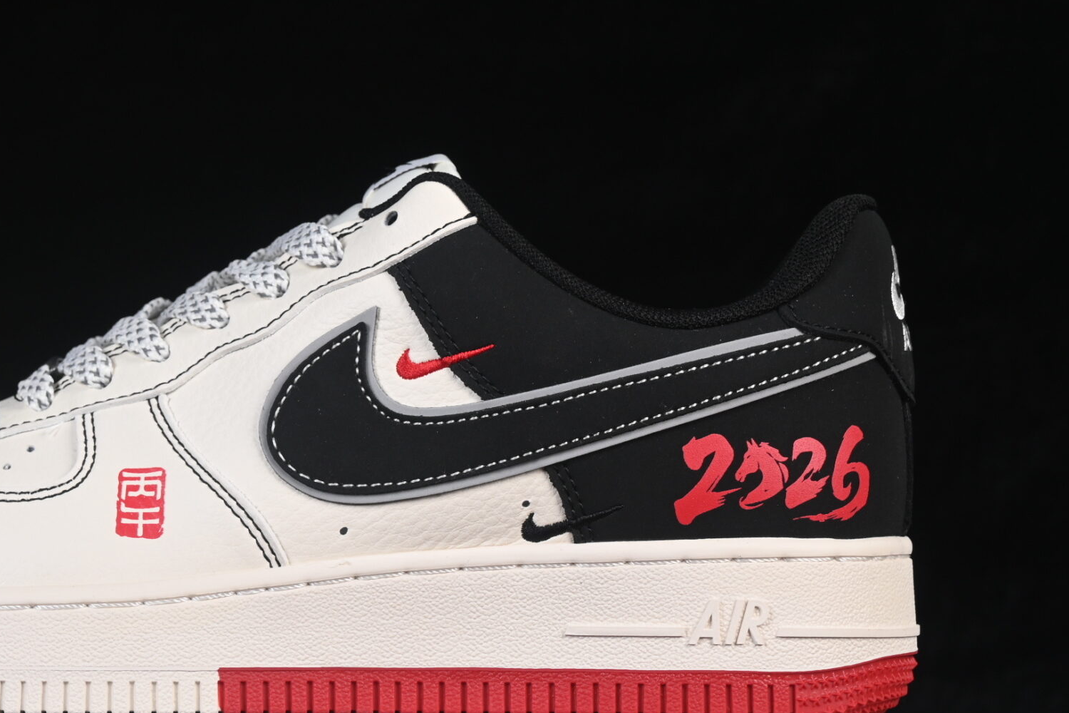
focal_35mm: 128
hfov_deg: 16.0
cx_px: 298
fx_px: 3801
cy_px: 338
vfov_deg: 10.7
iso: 160
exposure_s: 1/80
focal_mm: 50
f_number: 8
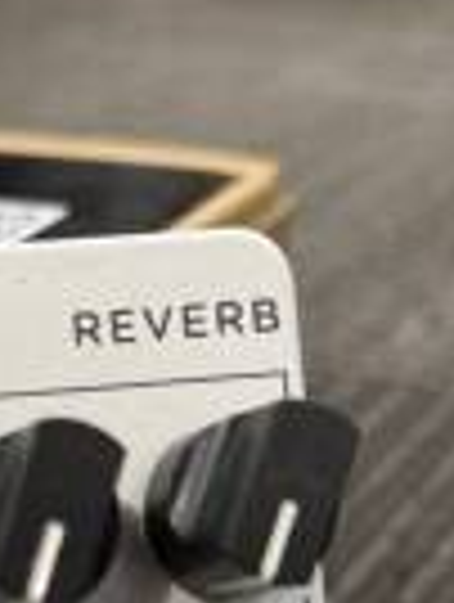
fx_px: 1621
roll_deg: -0.1
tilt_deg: -29.4
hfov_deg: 15.4
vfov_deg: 19.9
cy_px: 698
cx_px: -67
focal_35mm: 93
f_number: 1.78
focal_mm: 6.76
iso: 125
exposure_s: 1/120
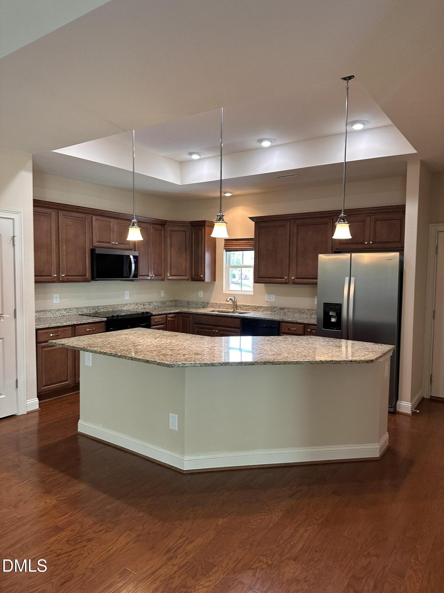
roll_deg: -2.1
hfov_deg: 56.8
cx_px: 222
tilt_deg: -3.2
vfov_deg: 71.6
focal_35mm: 24
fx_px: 410
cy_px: 296
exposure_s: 1/60
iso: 160
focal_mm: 6.86
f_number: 1.78
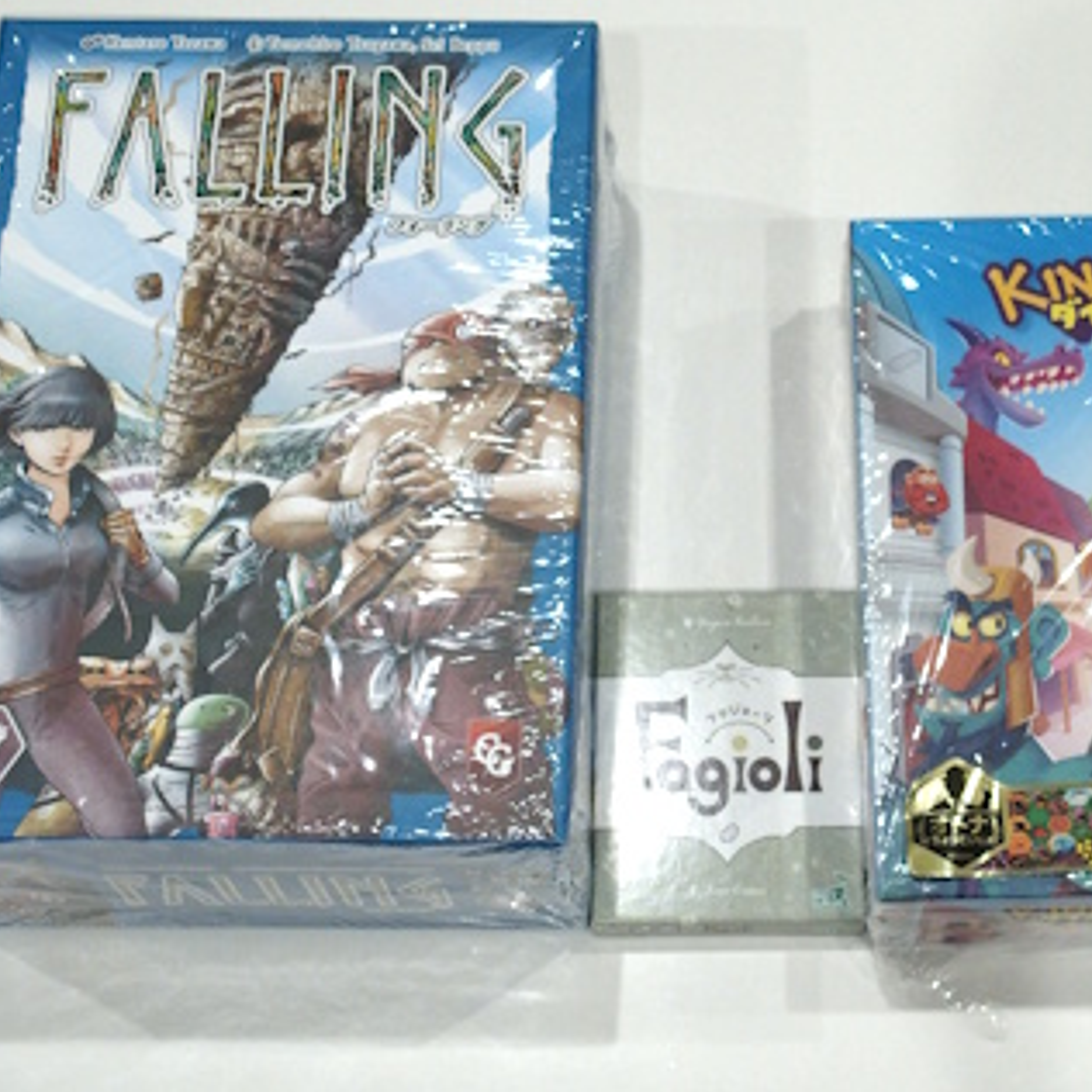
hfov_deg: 25.5
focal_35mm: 67
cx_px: 781
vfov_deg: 25.7
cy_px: 446
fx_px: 2391
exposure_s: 1/50
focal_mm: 9.8
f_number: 2.8
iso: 400
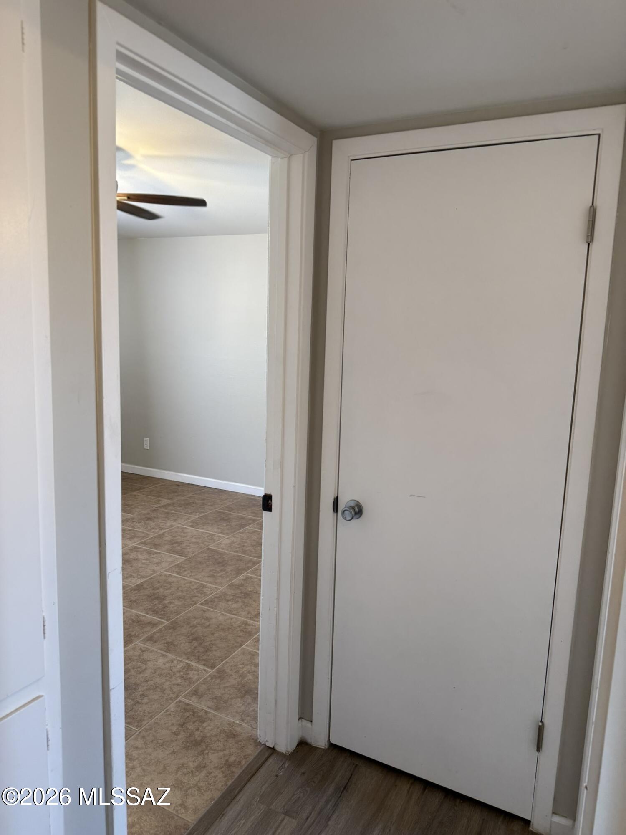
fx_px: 579
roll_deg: -1.4
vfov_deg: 71.6
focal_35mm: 24
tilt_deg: -8.4
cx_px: 313
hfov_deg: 56.8
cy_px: 418
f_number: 1.78
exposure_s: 1/120
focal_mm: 6.76
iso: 200
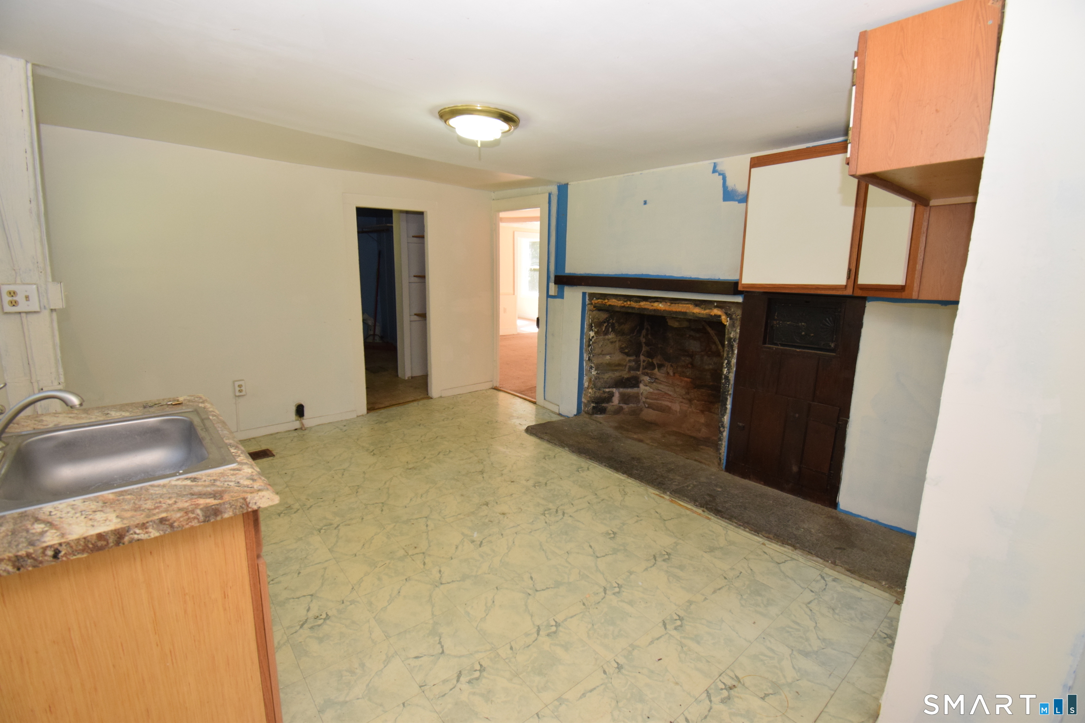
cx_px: 542
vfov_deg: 77.3
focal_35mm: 15
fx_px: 452
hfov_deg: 100.4
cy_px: 362
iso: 800
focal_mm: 10
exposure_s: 1/60
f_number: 7.1
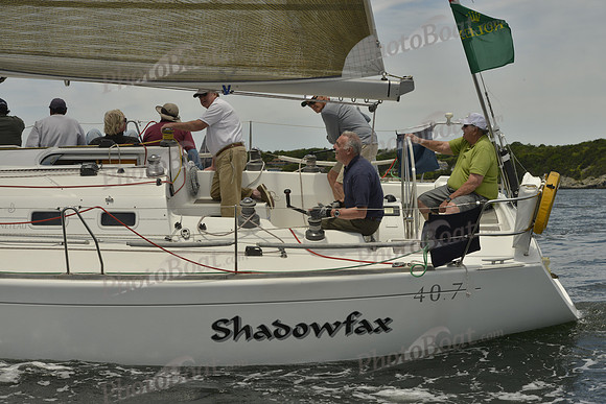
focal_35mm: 70
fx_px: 1179
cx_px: 303
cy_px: 202
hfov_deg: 28.8
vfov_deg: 19.5
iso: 280
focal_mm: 70
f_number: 10
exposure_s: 1/1600
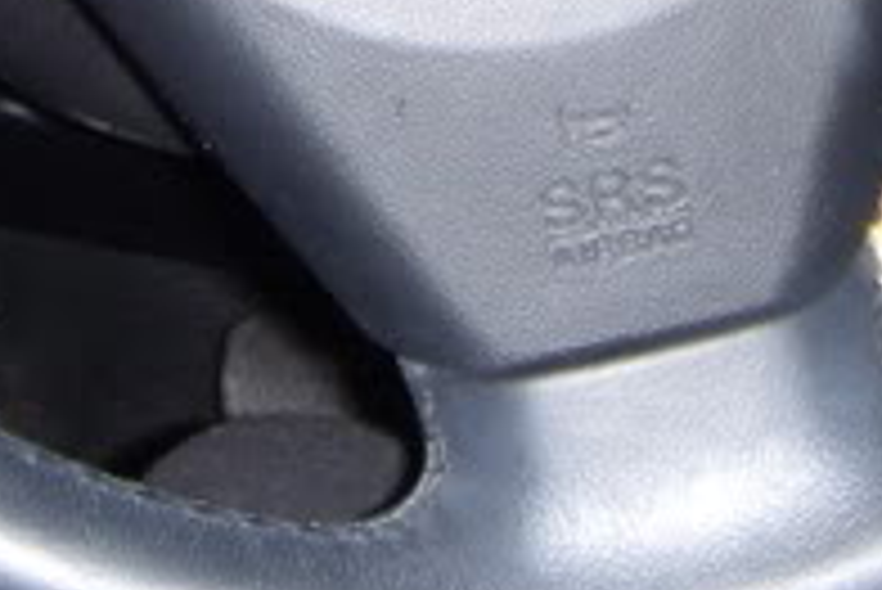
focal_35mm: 129
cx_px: 405
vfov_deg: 10.1
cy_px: -428
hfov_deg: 15.9
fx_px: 3163
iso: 92
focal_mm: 6.4
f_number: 3.5
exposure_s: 1/60.2
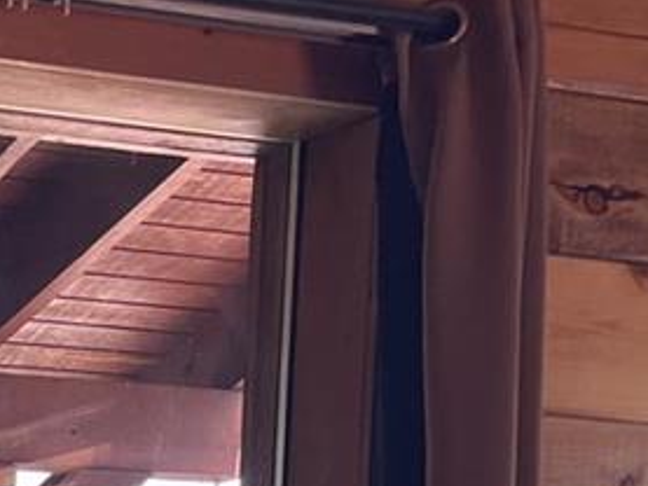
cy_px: 998
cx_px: -751
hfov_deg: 12.4
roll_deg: -1.4
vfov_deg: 10.1
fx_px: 2528
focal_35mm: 135
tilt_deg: -3.4
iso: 40
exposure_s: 1/159
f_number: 1.5
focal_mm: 5.7
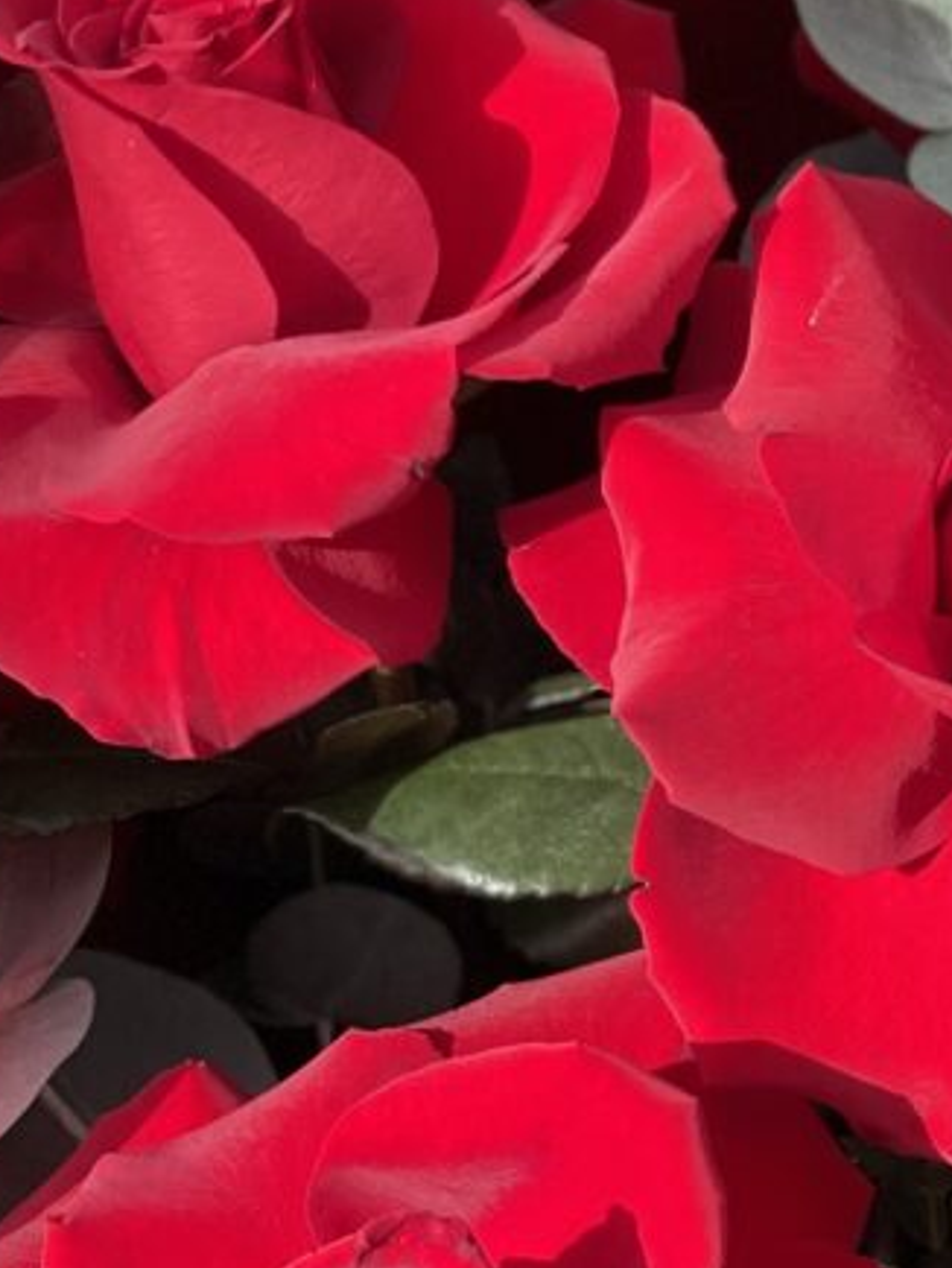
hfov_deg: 8.0
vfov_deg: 10.7
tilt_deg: -26.8
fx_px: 6740
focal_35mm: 184
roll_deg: +1.8
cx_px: 984
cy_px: 765
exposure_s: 1/623
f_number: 2
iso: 32
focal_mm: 6
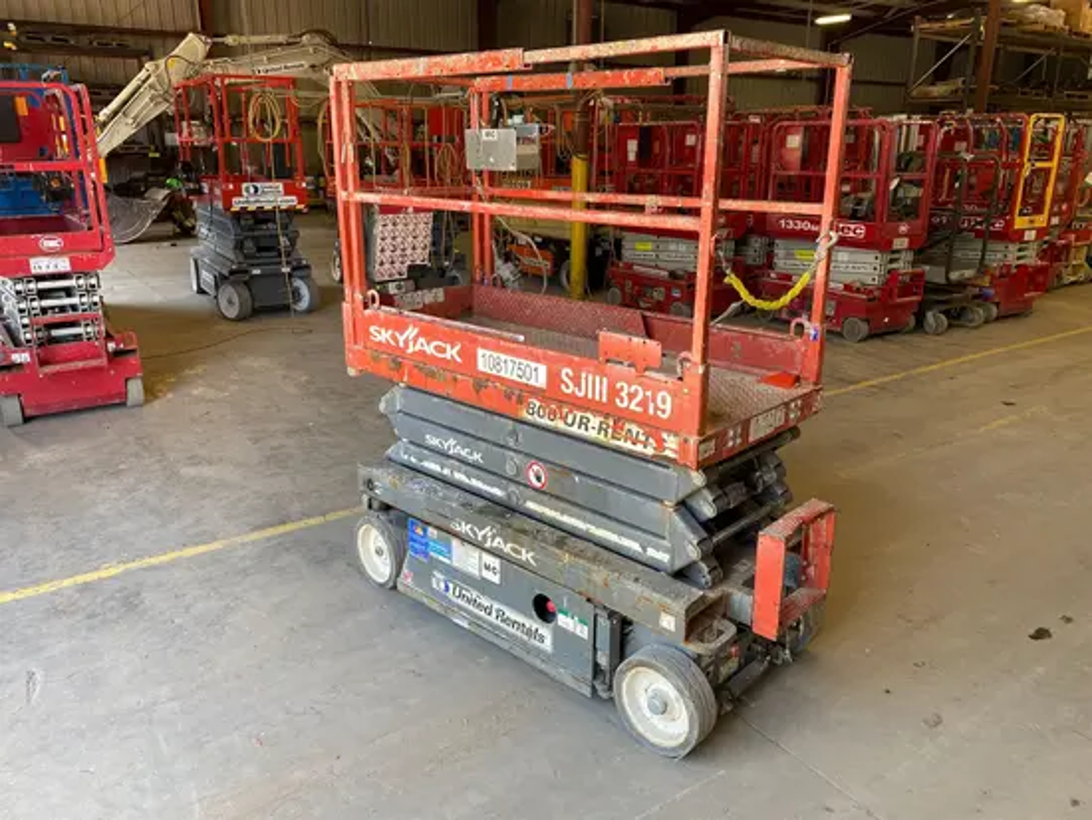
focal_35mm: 26
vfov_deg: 53.1
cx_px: 546
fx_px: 821
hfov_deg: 67.3
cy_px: 410
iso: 64
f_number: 1.8
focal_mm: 4.25
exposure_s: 1/120
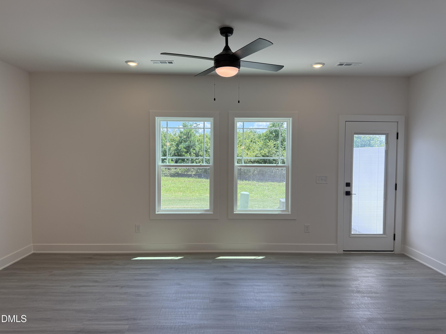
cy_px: 167
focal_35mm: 24
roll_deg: -0.7
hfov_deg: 71.6
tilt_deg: -1.6
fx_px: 309
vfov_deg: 56.8
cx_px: 223
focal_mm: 6.76
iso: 100
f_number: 1.78
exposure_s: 1/695
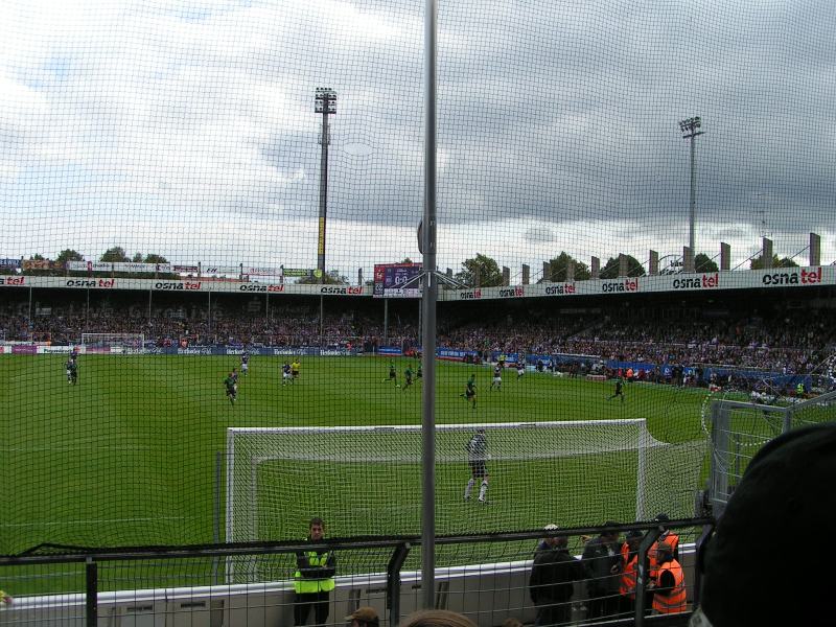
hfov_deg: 49.0
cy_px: 314
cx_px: 418
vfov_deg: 37.7
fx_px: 918
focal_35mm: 38
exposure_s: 1/320
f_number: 5.6
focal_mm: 5.8
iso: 50
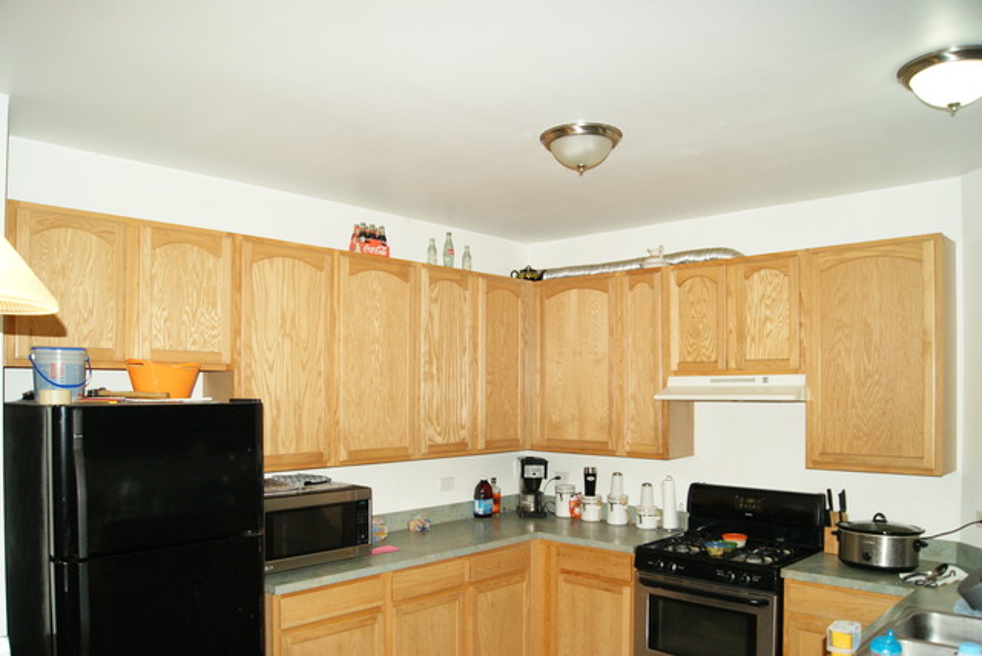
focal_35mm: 27
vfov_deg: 48.0
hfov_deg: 67.3
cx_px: 491
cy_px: 328
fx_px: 737
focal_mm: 18
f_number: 5.6
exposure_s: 1/60
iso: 400
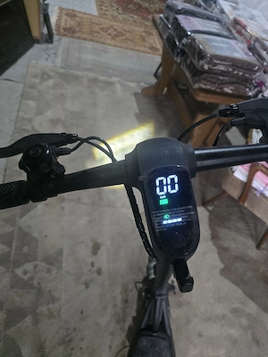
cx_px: 134
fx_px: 237
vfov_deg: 73.9
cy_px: 178
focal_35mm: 23
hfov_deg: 58.9
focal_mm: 6.3
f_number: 1.7
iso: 1600
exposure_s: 1/101
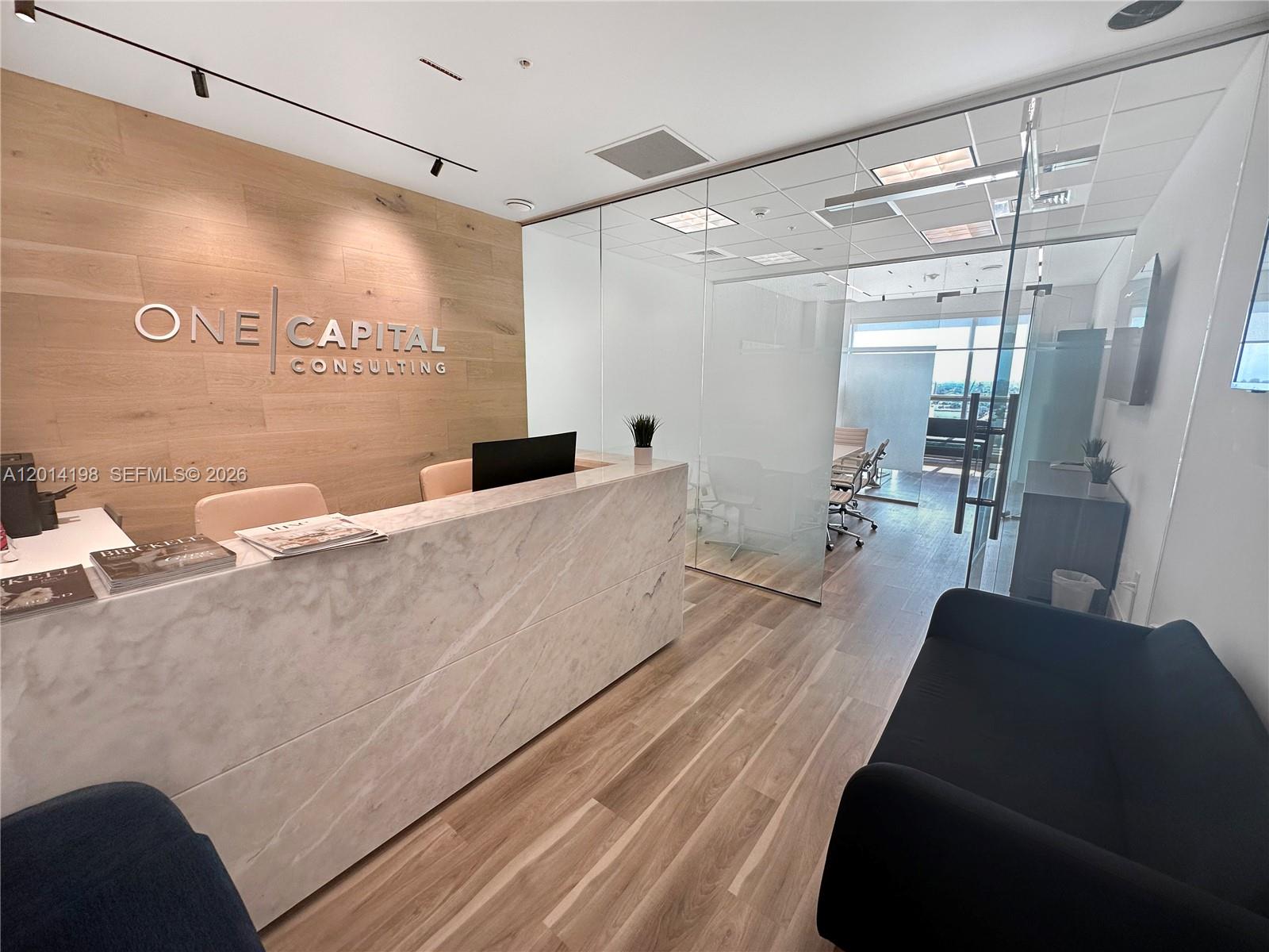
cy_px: 476
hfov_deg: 102.1
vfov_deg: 85.7
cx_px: 634
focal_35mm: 14
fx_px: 513
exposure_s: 1/120
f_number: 2.2
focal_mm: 2.22
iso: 50
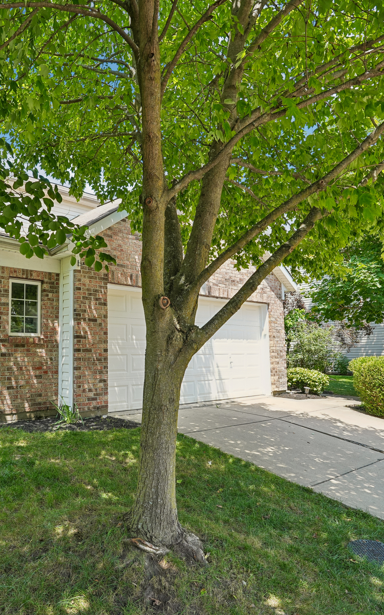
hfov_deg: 46.4
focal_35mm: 26
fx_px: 435
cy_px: 307
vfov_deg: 70.4
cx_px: 113
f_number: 8
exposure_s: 1/40
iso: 100
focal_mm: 16
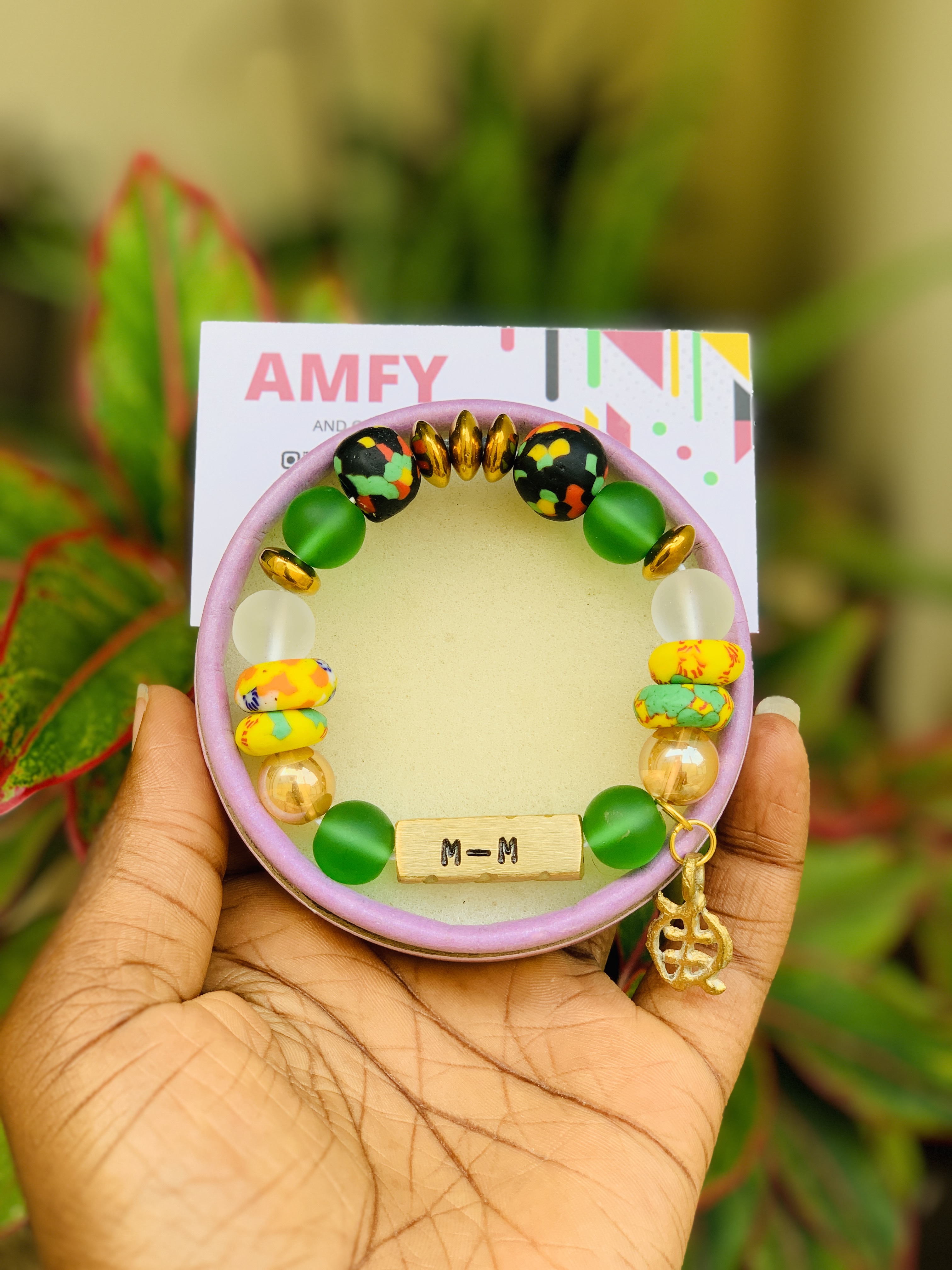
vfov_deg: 36.8
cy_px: 635
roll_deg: -0.8
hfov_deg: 28.0
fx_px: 1907
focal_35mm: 52
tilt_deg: -16.1
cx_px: 476
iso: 20
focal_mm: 6
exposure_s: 1/122
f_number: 2.4
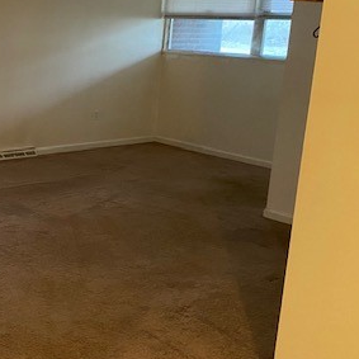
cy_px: 148
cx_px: -32
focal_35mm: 52
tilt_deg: -13.1
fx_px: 610
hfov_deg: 29.7
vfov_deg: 32.7
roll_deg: -0.6
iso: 500
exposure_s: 1/30
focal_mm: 4.25
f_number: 1.8
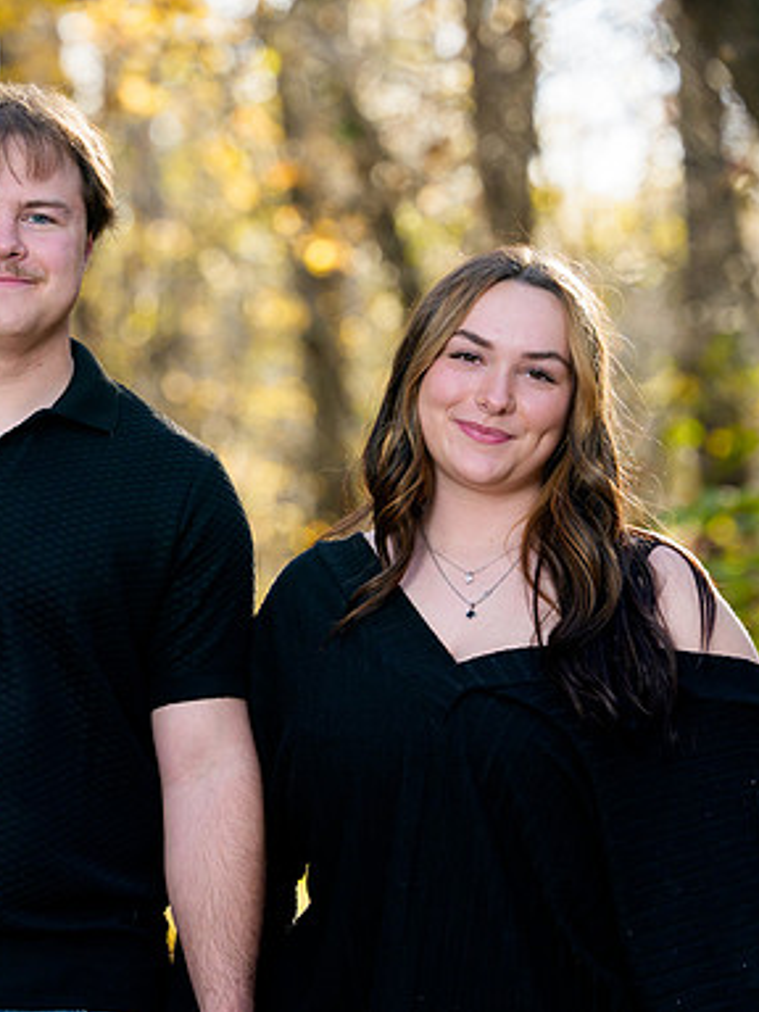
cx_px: 134
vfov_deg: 9.1
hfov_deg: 6.8
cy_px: 507
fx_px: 6373
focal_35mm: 218
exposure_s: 1/160
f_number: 4
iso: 400
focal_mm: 150
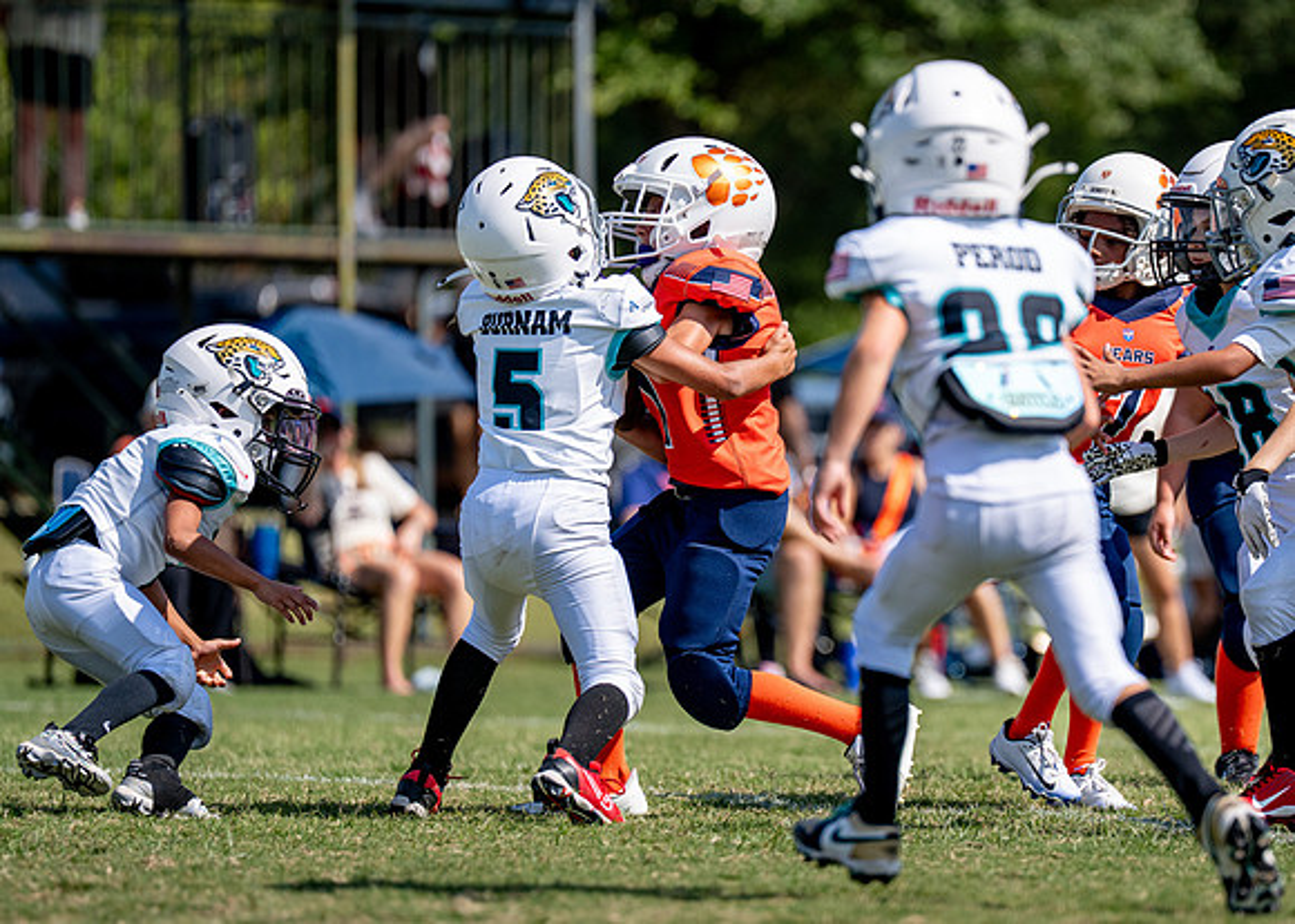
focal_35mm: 301
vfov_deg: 4.8
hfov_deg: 6.7
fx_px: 11070
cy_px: 461
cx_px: 886
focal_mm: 200
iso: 250
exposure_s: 1/5000
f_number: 2.8
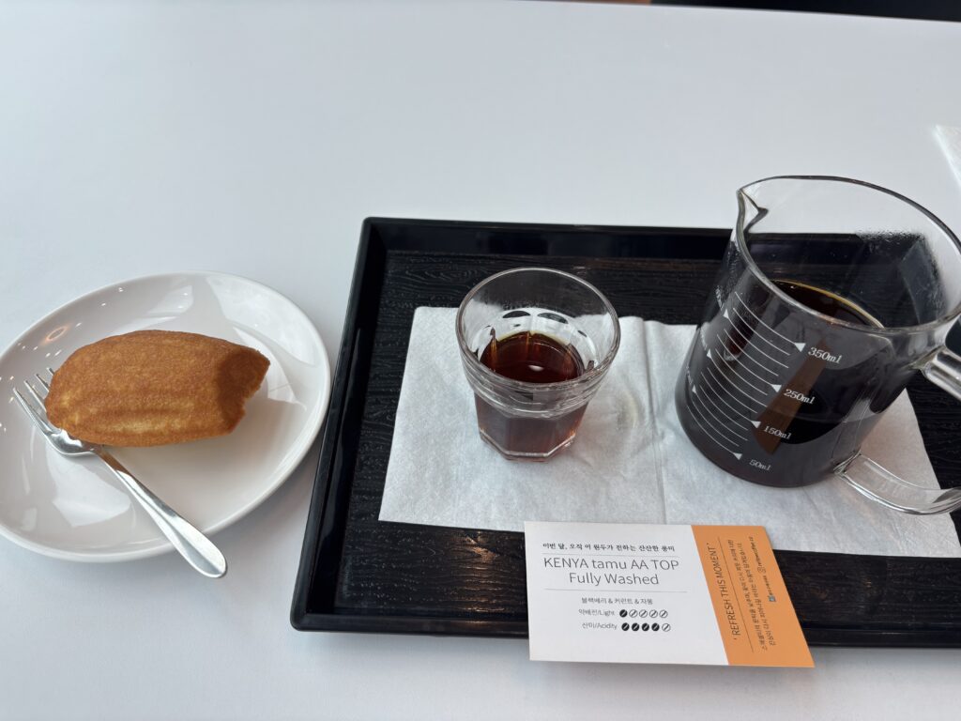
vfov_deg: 53.1
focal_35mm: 26
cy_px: 360
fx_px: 722
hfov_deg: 67.3
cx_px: 480
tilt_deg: -50.6
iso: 40
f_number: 1.6
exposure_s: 1/190
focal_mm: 5.96
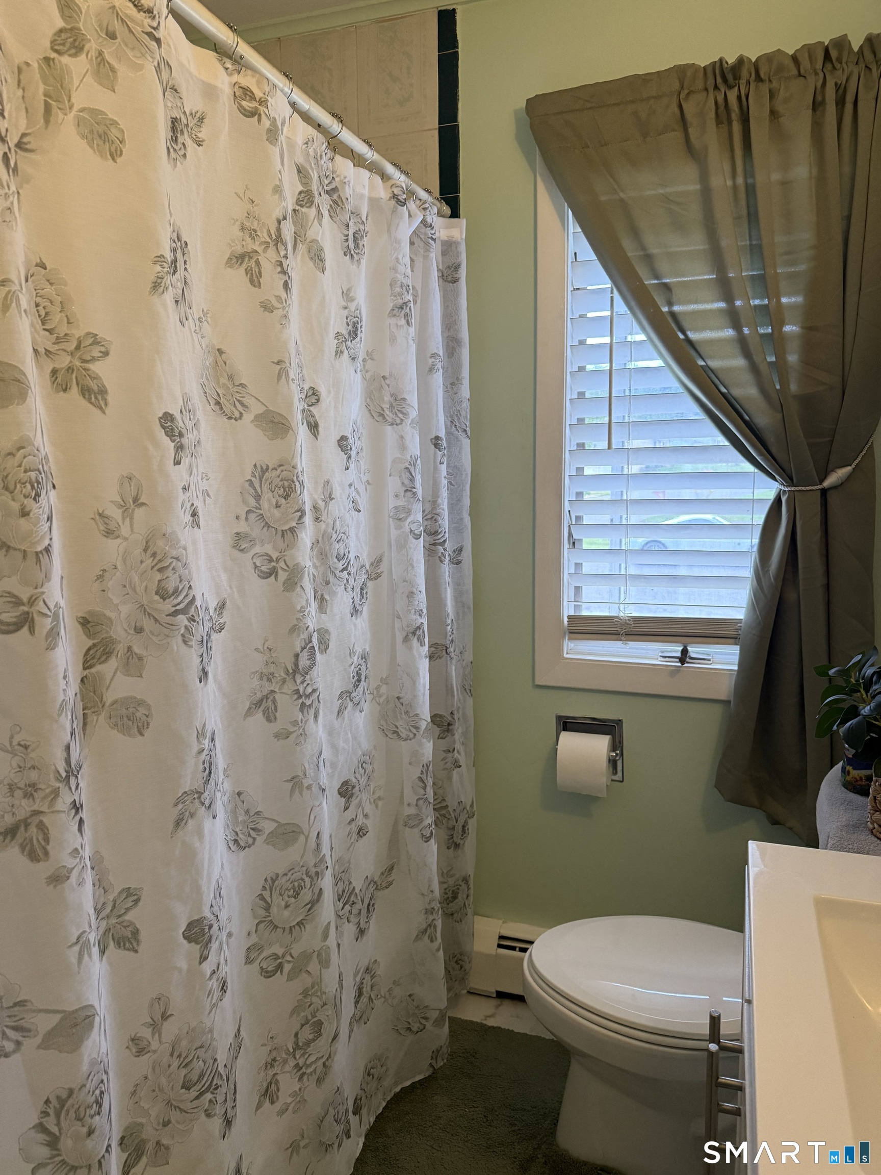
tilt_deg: -8.6
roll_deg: +0.7
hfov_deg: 56.8
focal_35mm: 24
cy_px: 588
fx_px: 814
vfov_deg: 71.6
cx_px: 440
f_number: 1.78
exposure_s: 1/120
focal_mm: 6.76
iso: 400
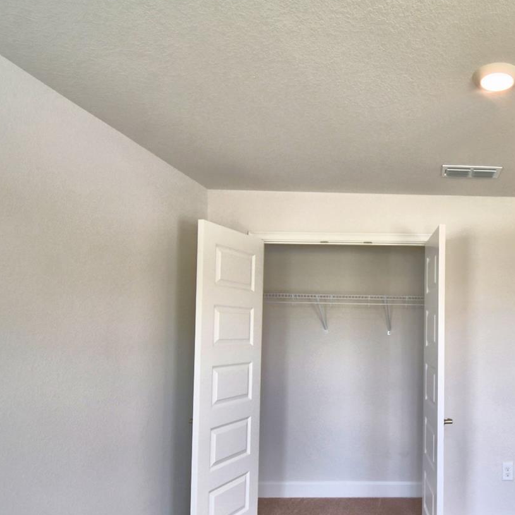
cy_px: 318
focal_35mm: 25
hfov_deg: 55.6
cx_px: 451
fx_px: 421
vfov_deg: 62.2
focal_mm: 10
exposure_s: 1/125
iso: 250
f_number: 4.5
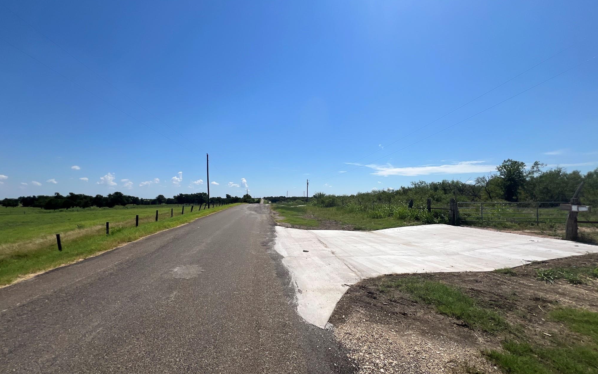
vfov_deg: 78.6
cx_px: 298
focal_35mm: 14
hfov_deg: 105.3
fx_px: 228
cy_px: 191
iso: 40
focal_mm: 1.57
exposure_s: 1/4219
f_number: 1.8
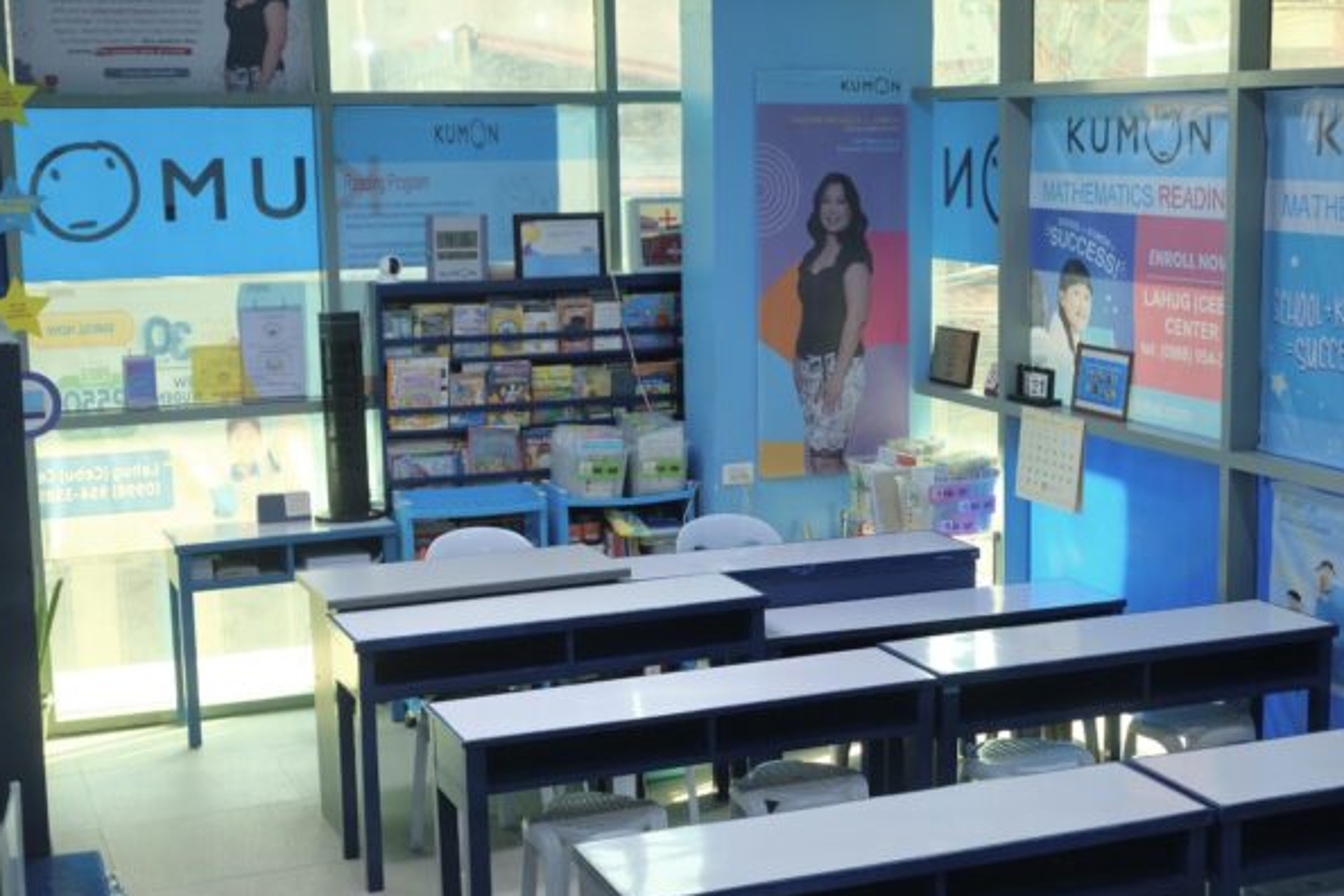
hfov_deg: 37.4
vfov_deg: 25.5
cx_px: 803
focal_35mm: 53
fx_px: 1979
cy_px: 466
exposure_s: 1/100
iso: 800
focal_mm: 27
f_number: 2.8
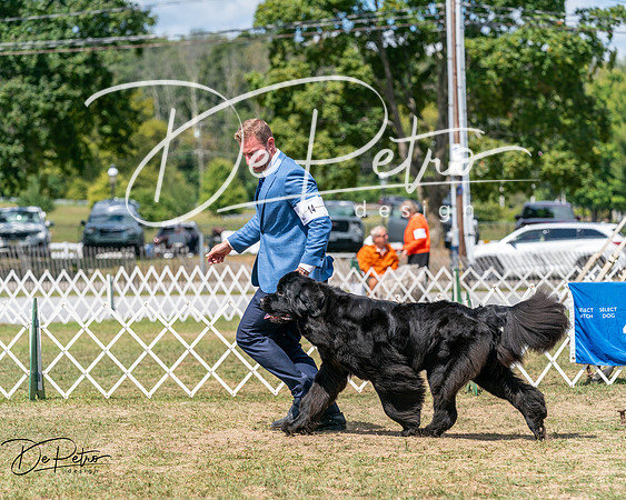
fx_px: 2691
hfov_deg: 13.3
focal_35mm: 145
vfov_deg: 10.6
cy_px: 250
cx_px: 313
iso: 250
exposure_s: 1/1600
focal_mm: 129
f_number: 4.5
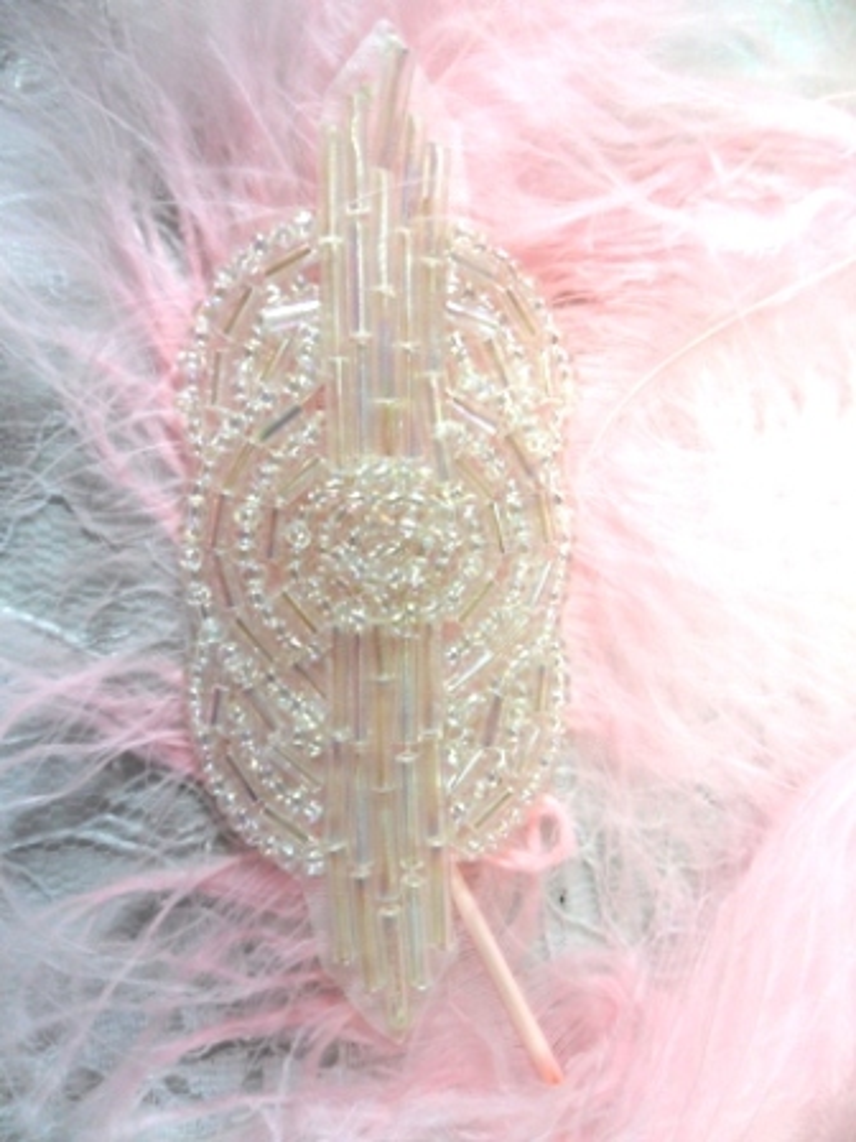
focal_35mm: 27
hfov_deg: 51.4
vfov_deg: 65.3
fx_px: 890
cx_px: 428
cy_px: 571
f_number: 3.5
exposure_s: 1/180
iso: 80
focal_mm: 4.9
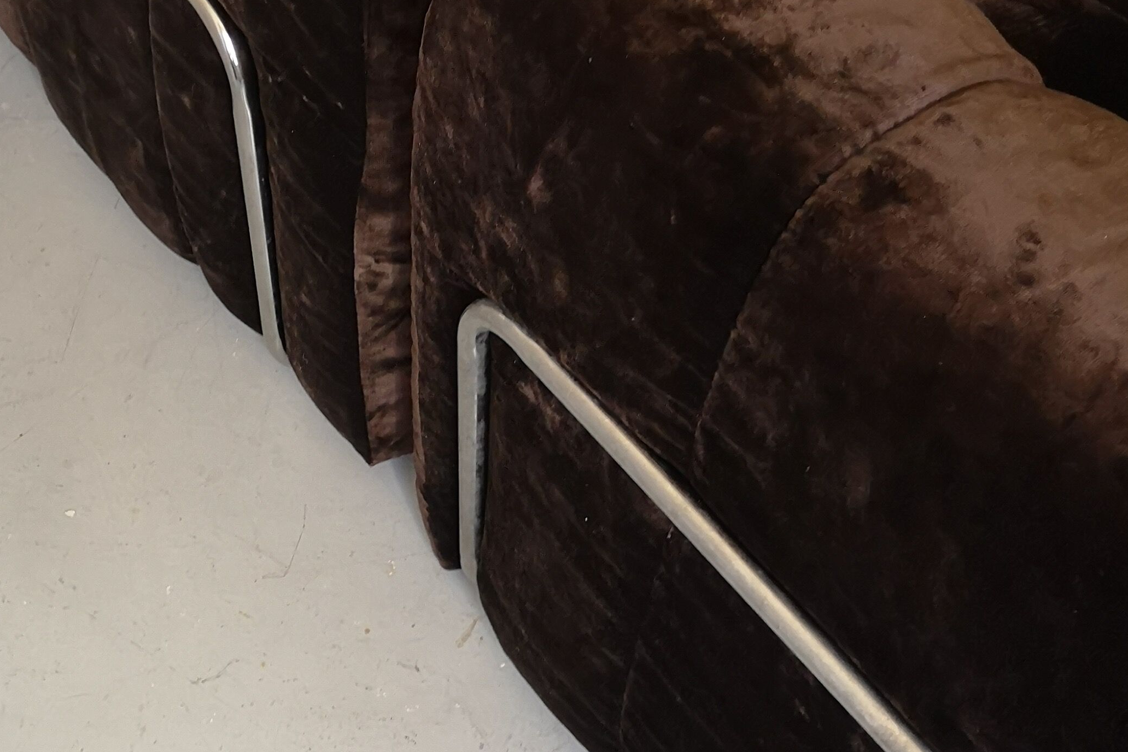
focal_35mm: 54
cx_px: 409
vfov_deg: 24.9
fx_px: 1692
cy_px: 501
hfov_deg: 36.6
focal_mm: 3.95
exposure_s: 1/100
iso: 320
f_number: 1.8
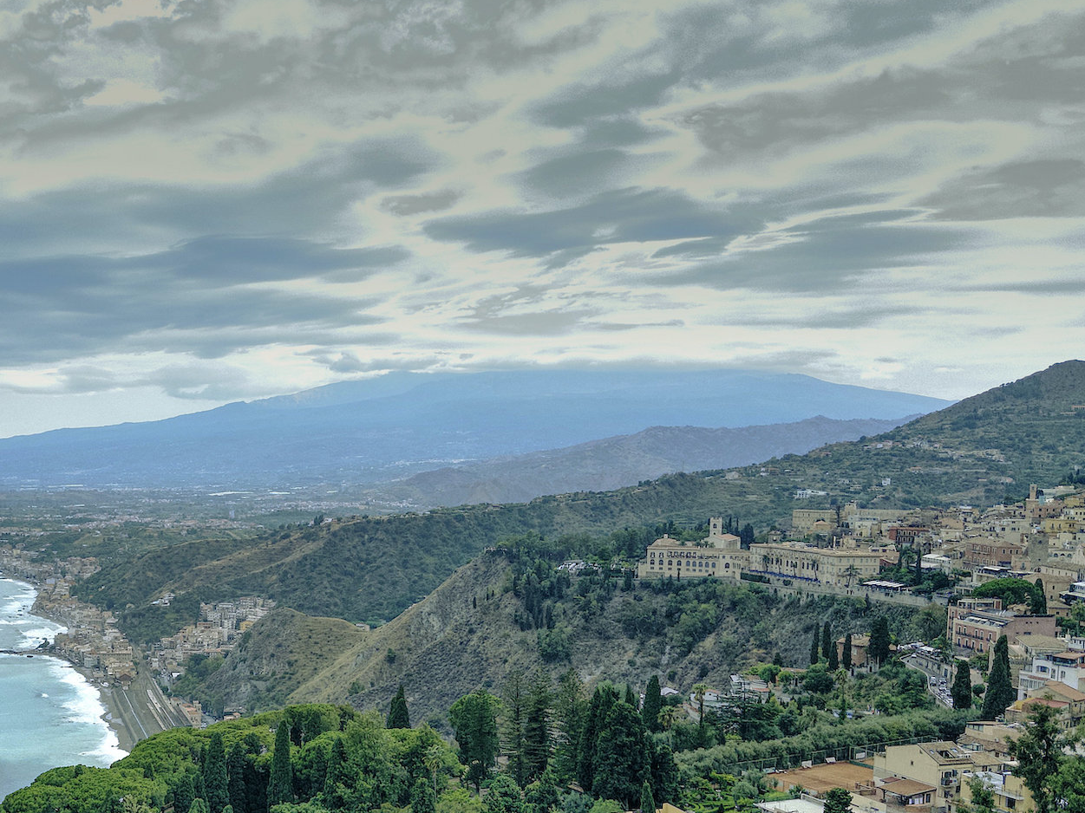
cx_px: 276
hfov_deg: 47.2
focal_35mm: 38
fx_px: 1191
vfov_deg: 37.1
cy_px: 569
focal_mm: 6.9
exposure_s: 1/2809
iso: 80
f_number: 1.8
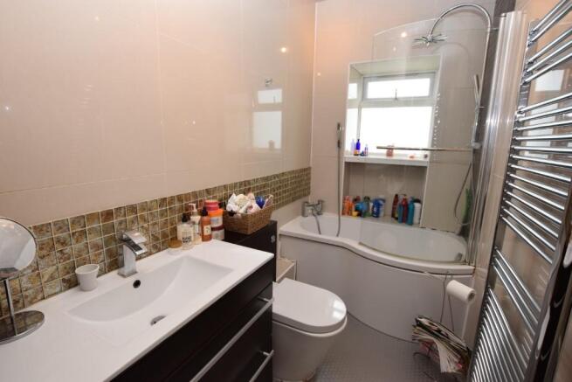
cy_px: 191
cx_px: 286
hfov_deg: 95.0
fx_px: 262
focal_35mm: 16
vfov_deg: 72.1
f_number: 5
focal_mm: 11
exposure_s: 1/100
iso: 800
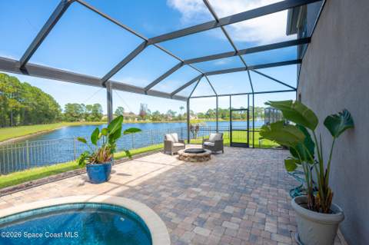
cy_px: 122
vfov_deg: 68.8
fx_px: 179
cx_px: 184
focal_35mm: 18
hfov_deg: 91.7
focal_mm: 17.5
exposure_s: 1/250
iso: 200
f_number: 6.3
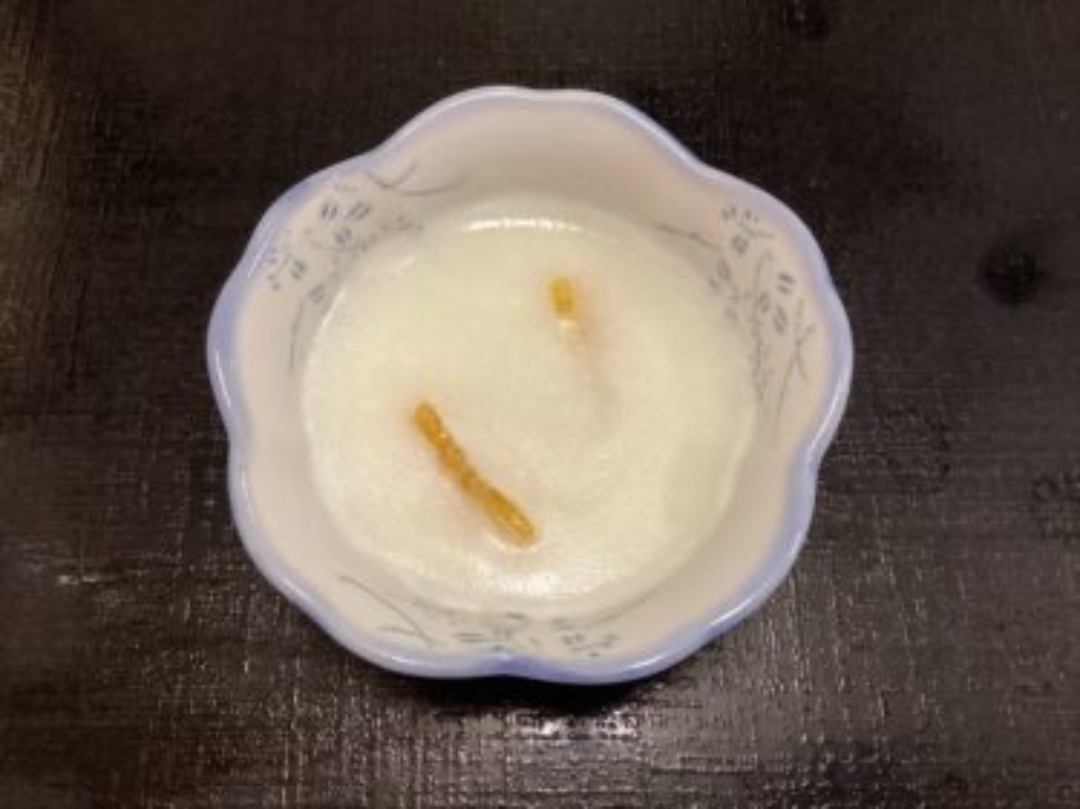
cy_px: 404
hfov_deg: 58.4
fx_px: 967
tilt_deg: -70.8
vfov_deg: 45.4
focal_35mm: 31
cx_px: 540
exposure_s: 1/60
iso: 250
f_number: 2.4
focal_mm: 3.3
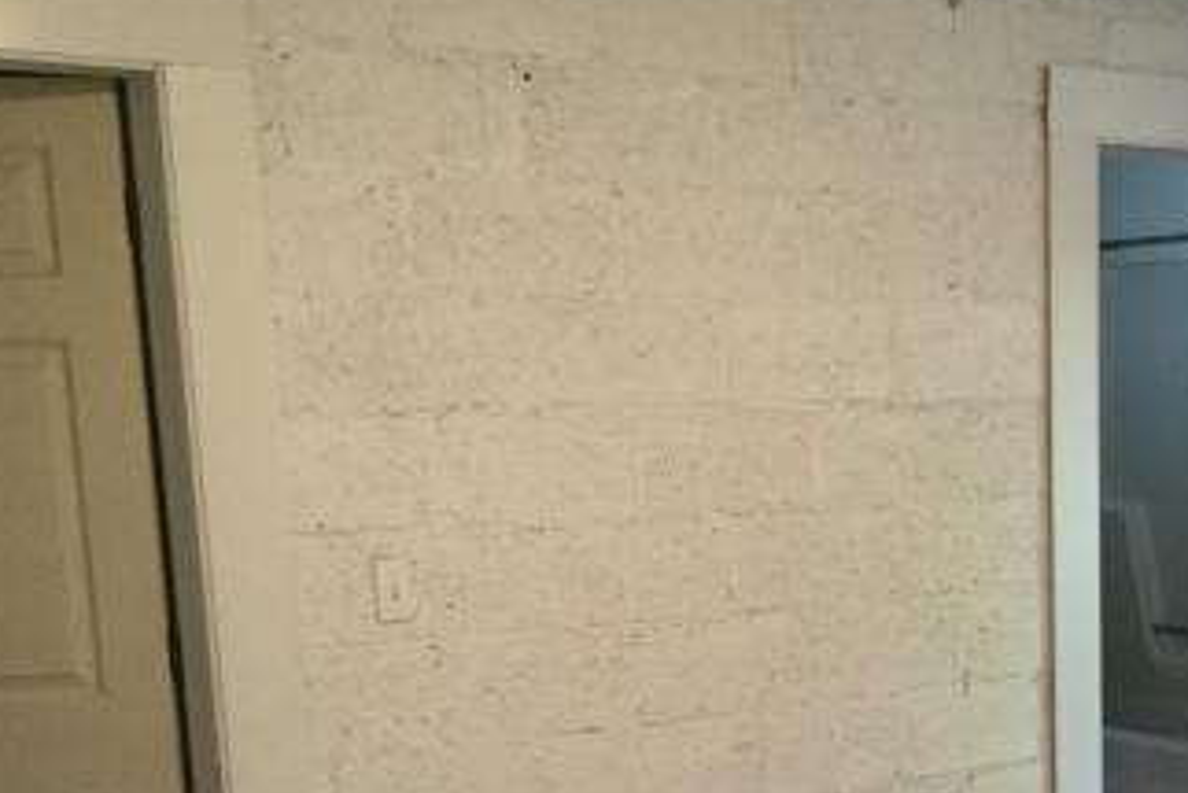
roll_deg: +0.8
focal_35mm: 64
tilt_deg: -12.7
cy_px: 830
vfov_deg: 20.4
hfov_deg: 30.2
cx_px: 1037
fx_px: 2113
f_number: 2.4
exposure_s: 1/30
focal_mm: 3.3
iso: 125
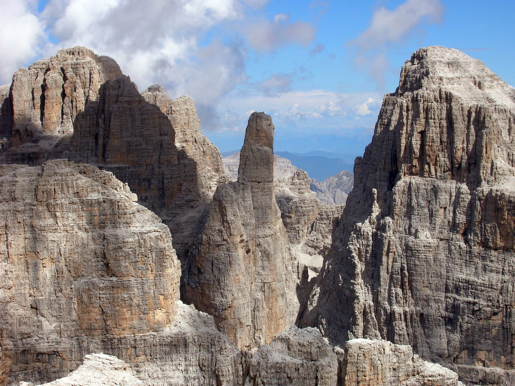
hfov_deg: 25.0
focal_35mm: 78
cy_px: 193
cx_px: 258
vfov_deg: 18.9
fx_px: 1160
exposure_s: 1/216
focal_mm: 13
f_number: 6.9
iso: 50
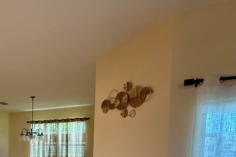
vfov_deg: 35.7
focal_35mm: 33
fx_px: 216
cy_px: 161
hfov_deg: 48.4
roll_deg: -0.8
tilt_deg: -2.4
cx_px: 6
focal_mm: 2.22
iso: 400
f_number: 2.2
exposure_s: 1/120
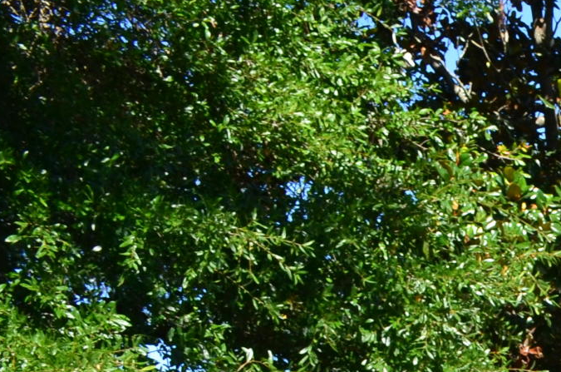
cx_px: 1105
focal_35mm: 120
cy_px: 808
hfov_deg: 14.4
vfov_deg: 10.3
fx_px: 1866
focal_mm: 18
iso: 360
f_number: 10
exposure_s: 1/250
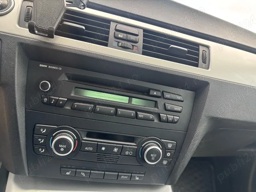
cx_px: 128
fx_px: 192
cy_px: 96
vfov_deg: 53.1
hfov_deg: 67.3
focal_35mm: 26
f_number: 1.6
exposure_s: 1/121
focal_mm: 5.96
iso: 64
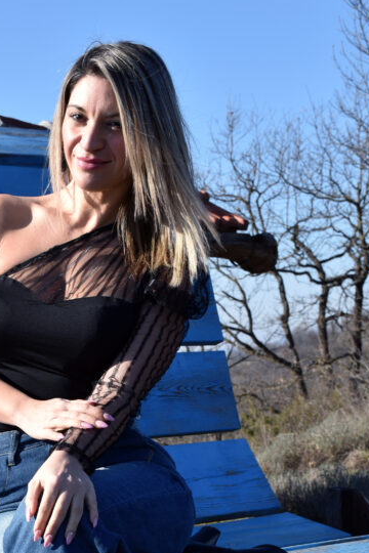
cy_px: 454
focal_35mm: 91
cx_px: 59
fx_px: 1399
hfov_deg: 14.9
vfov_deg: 22.0
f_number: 8
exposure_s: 1/250
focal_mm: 32
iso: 110
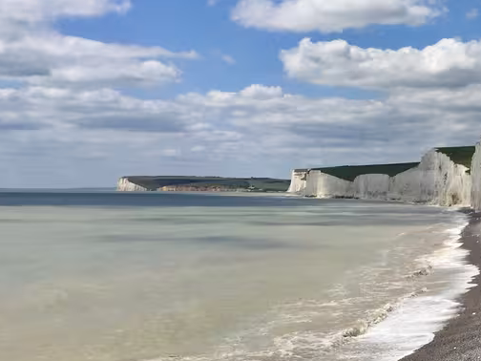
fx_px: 959
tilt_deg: +6.1
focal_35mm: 69
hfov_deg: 25.5
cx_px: 564
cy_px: 101
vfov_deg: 21.2
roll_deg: -2.4
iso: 32
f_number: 2.2
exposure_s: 1/4950
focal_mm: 4.15
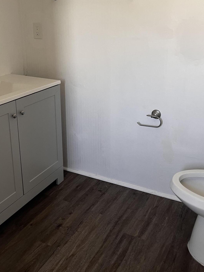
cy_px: 103
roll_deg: -0.7
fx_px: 291
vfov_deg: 49.7
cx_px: 116
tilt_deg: -15.2
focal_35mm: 37
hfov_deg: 38.6
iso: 100
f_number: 1.6
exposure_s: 1/60
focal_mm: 5.1
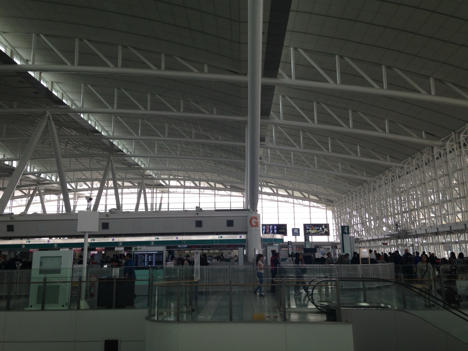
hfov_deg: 52.6
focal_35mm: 35
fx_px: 473
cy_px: 169
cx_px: 225
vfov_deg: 40.7
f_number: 2.4
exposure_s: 1/194
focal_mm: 4.12
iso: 50
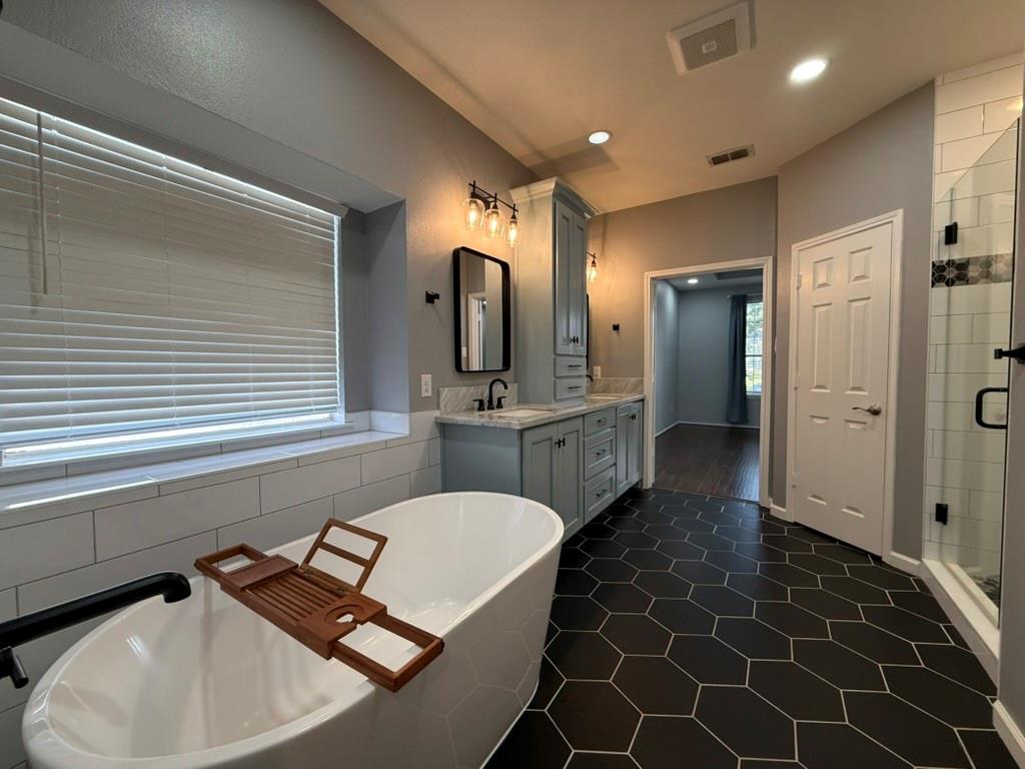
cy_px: 384
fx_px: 415
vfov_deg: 85.7
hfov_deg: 102.1
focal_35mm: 14
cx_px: 512
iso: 200
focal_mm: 2.22
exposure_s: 1/120
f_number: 2.2
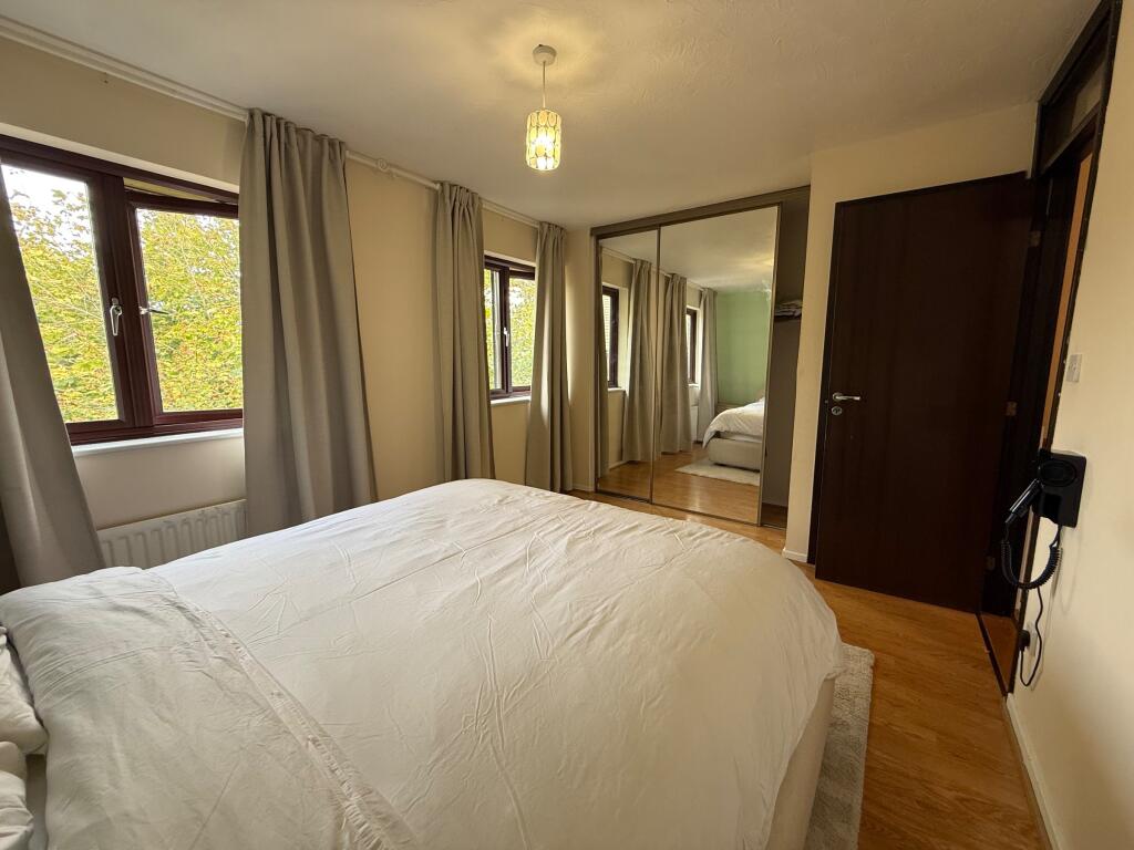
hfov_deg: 102.1
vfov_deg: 85.7
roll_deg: +0.0
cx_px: 567
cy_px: 425
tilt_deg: -8.4
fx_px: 459
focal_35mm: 14
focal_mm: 2.22
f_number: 2.2
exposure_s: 1/99
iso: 160
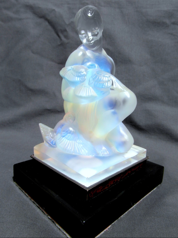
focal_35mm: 24
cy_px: 119
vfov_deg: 71.6
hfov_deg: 56.8
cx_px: 89
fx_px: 165
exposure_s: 1/250
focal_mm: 4
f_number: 5.8
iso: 80
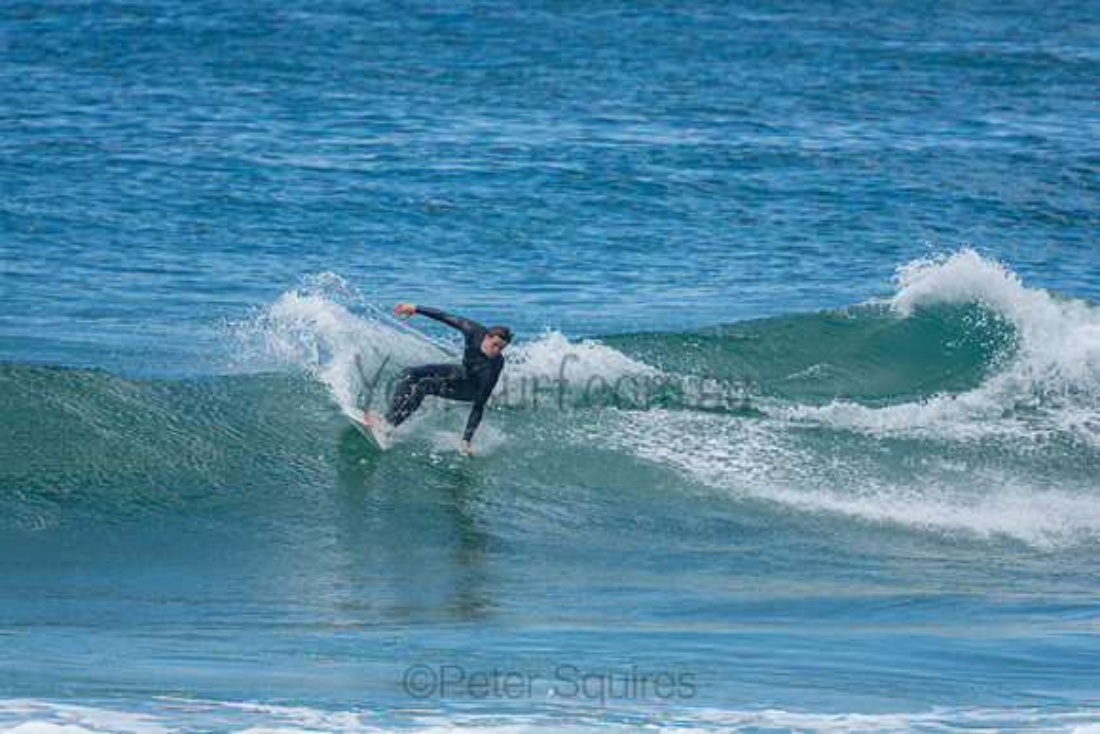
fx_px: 18337
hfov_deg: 3.4
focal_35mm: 600
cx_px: 550
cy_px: 367
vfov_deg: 2.3
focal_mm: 400
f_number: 5.6
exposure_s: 1/1250
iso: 250
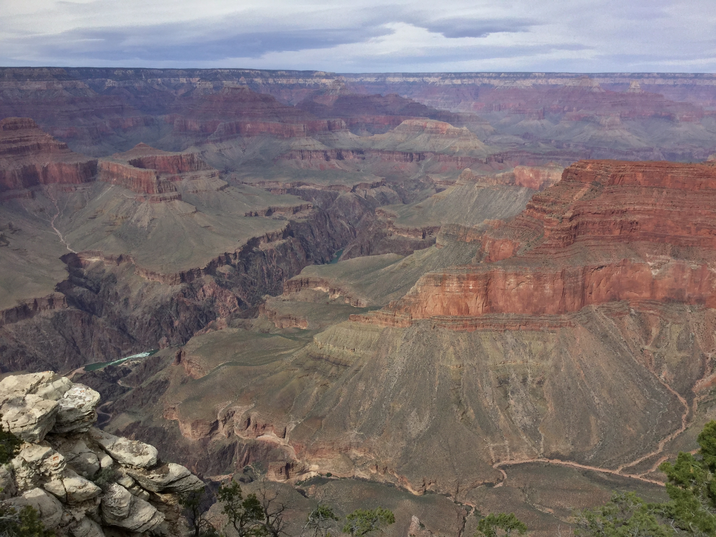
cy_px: 268
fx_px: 641
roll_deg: +0.0
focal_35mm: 31
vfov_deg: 45.4
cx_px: 358
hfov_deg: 58.4
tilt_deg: -17.1
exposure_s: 1/1664
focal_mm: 3.3
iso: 25
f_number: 2.4
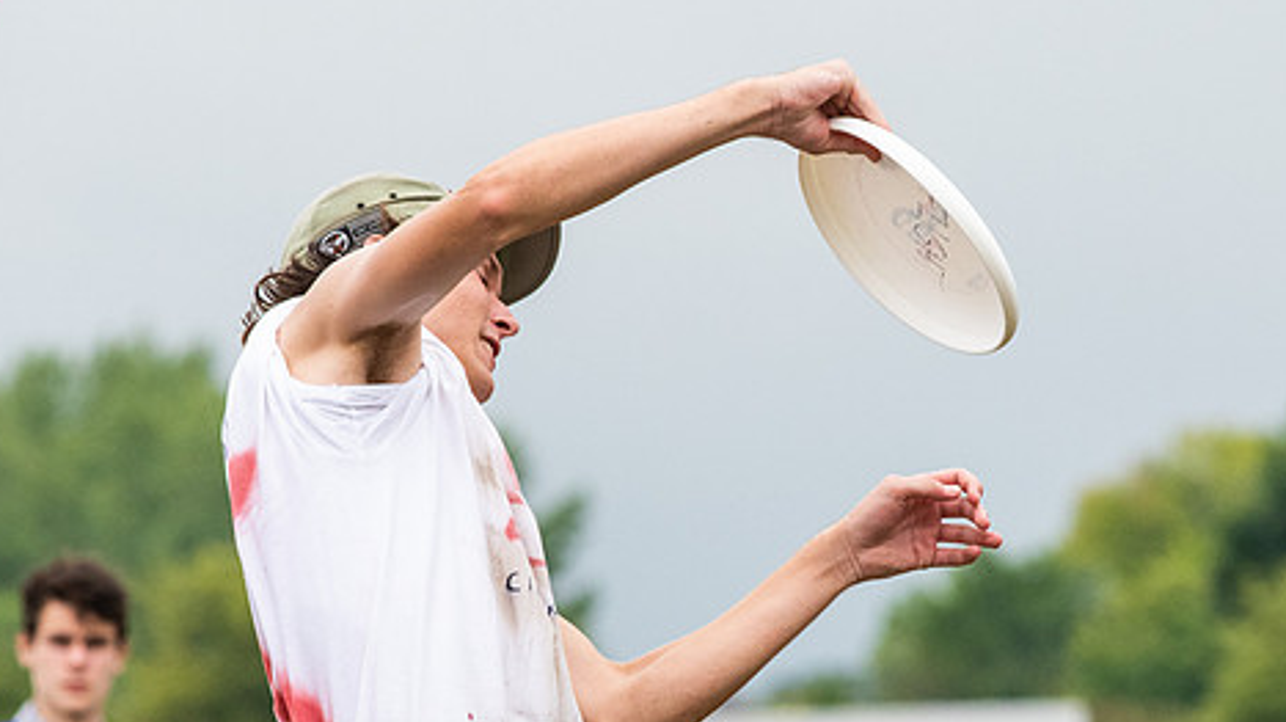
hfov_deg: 3.2
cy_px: 537
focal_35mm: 683
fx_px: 23275
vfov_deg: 1.8
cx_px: 802
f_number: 10
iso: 1600
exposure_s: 1/2000
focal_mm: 300
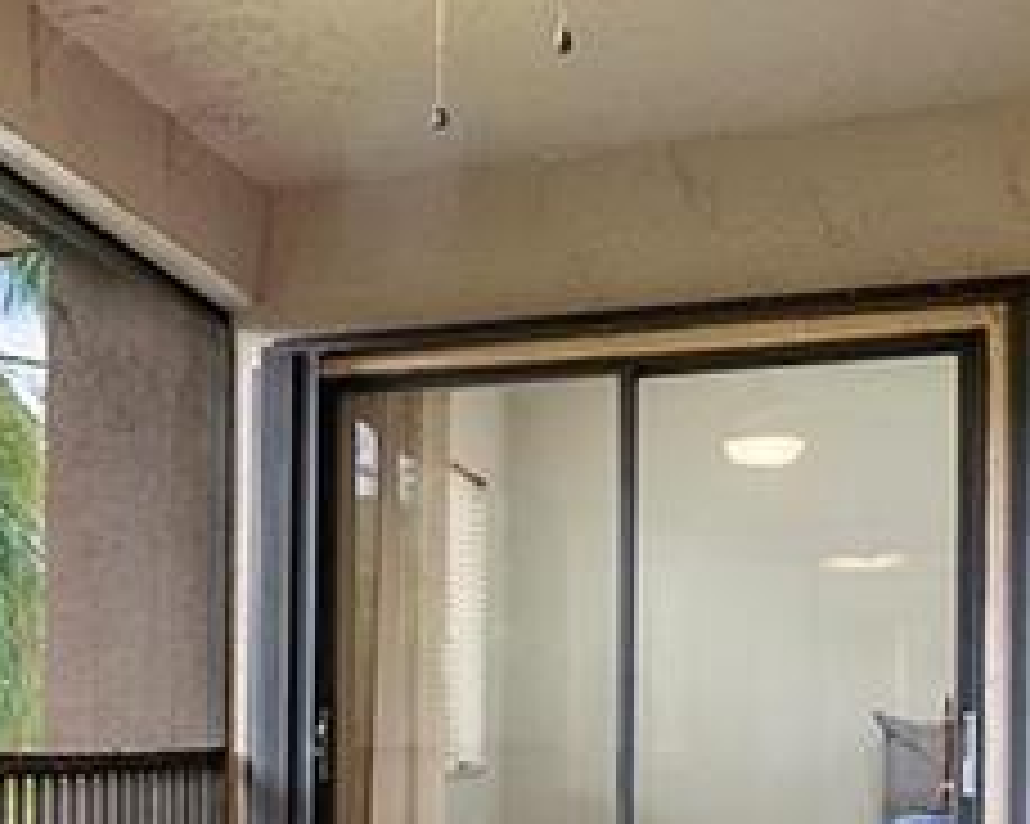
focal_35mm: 63
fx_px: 1920
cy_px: 738
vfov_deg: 23.6
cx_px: -225
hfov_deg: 26.5
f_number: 10
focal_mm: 10
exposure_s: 1/30
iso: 160
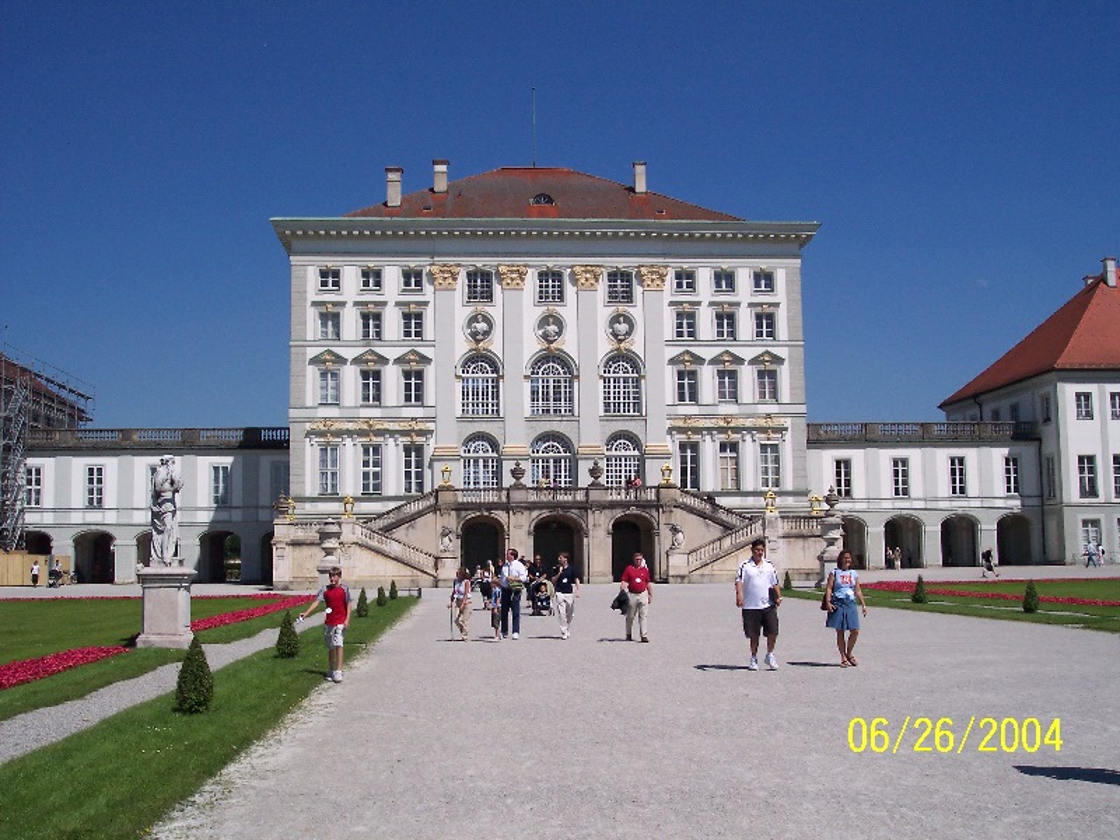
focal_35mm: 38
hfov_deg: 49.0
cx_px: 560
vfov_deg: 37.7
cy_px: 420
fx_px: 1229
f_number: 4.8
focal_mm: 8
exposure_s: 1/1000
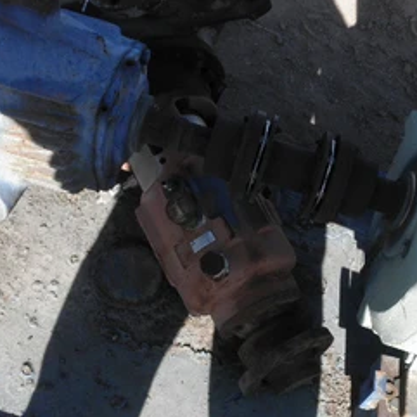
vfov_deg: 40.7
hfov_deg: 40.9
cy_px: 251
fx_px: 559
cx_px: 225
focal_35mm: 41
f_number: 3
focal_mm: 5
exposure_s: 1/500
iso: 64
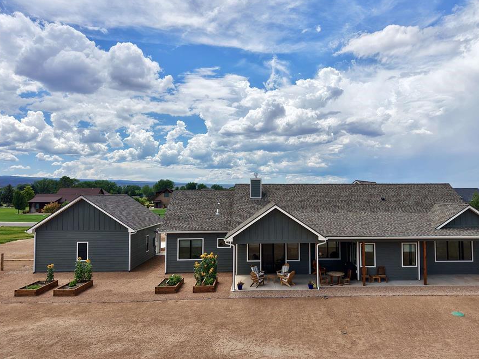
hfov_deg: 63.2
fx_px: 387
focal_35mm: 28
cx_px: 272
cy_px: 178
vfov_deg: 49.7
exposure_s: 1/6000
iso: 200
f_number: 1.8
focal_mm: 8.67
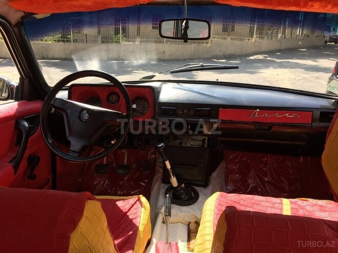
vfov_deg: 48.2
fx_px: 283
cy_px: 126
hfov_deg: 61.7
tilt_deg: -14.9
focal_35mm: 29
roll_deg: -1.5
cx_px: 169
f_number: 2.2
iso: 32
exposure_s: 1/408
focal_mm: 4.15
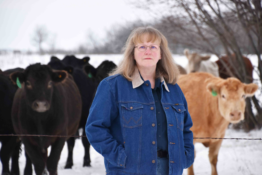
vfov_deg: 7.3
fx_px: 1364
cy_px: 88
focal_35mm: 188
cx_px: 131
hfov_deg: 11.0
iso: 800
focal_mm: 125
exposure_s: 1/500
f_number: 6
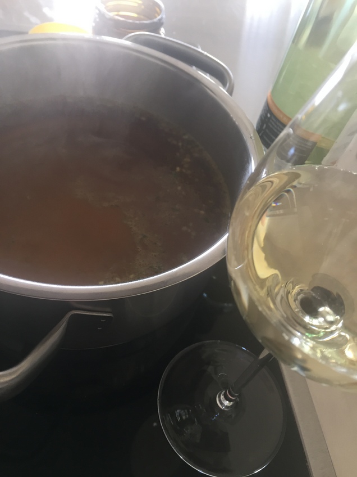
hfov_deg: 48.2
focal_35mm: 29
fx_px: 399
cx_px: 178
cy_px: 238
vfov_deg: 61.7
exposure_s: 1/33
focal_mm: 4.15
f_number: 2.2
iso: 100
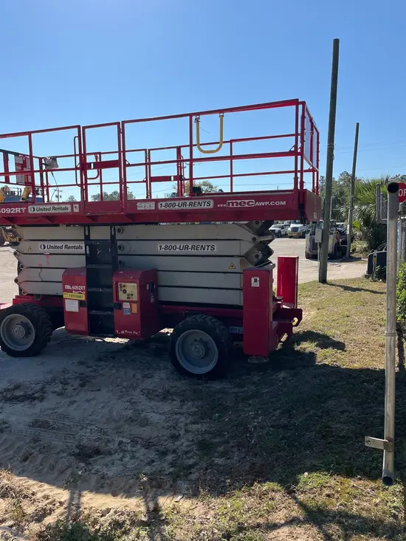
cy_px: 270
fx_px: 406
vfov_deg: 67.3
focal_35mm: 26
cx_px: 203
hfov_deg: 53.1
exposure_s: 1/5319
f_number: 1.6
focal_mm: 5.1
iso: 50
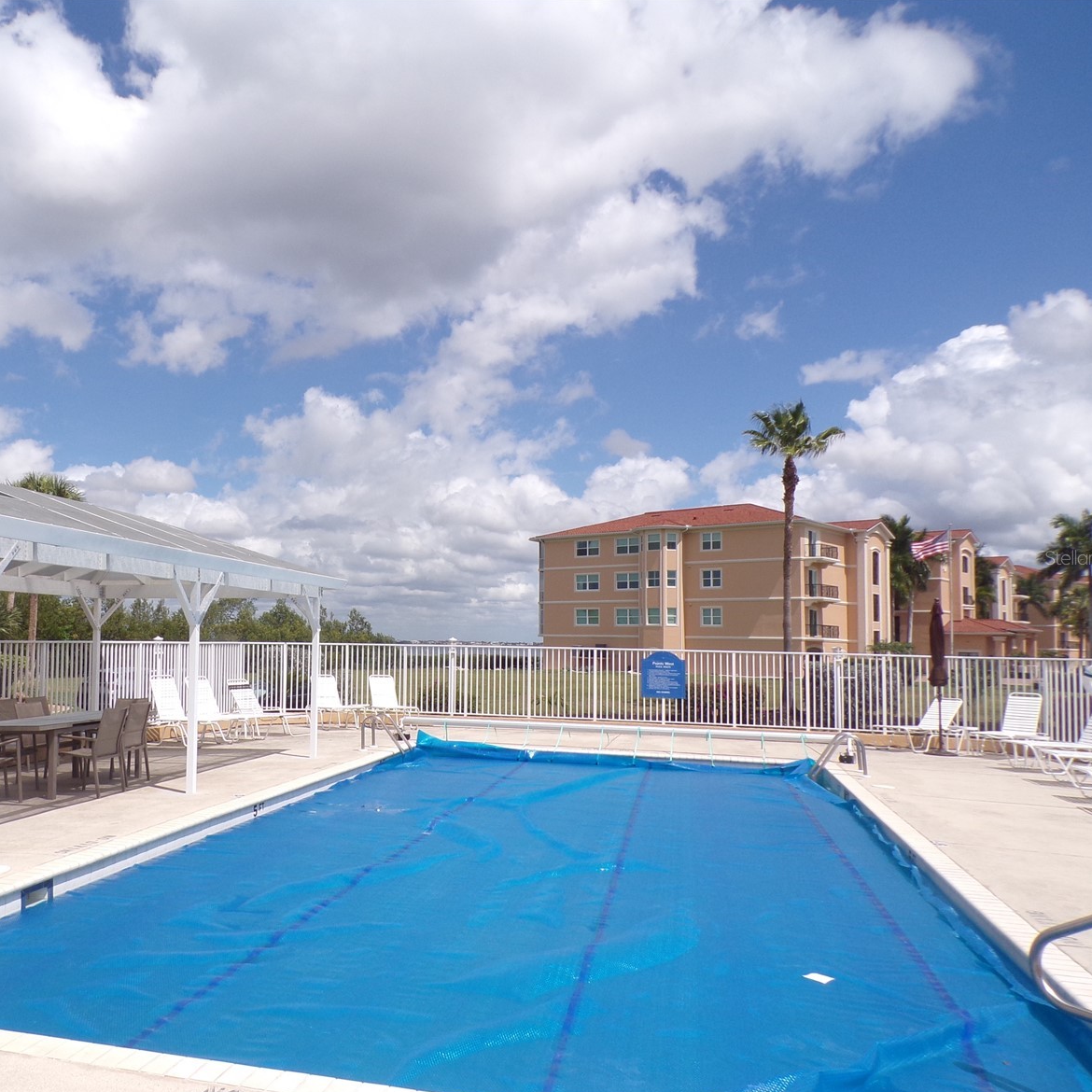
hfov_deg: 54.8
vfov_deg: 55.6
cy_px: 557
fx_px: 1035
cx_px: 386
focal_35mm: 29
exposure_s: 1/550
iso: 80
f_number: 5.8
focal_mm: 4.3
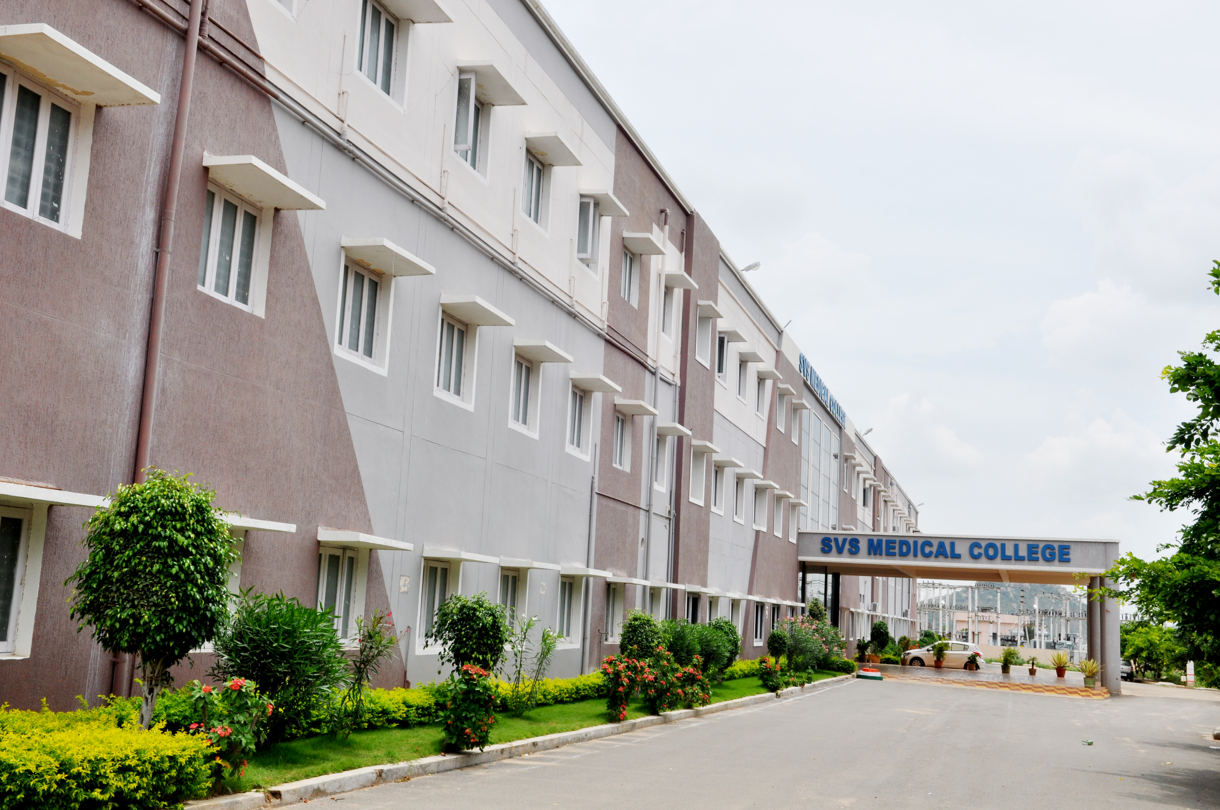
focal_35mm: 39
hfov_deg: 49.6
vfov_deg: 34.1
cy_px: 405
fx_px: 1320
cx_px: 610
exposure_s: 1/200
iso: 200
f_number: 13
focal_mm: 26
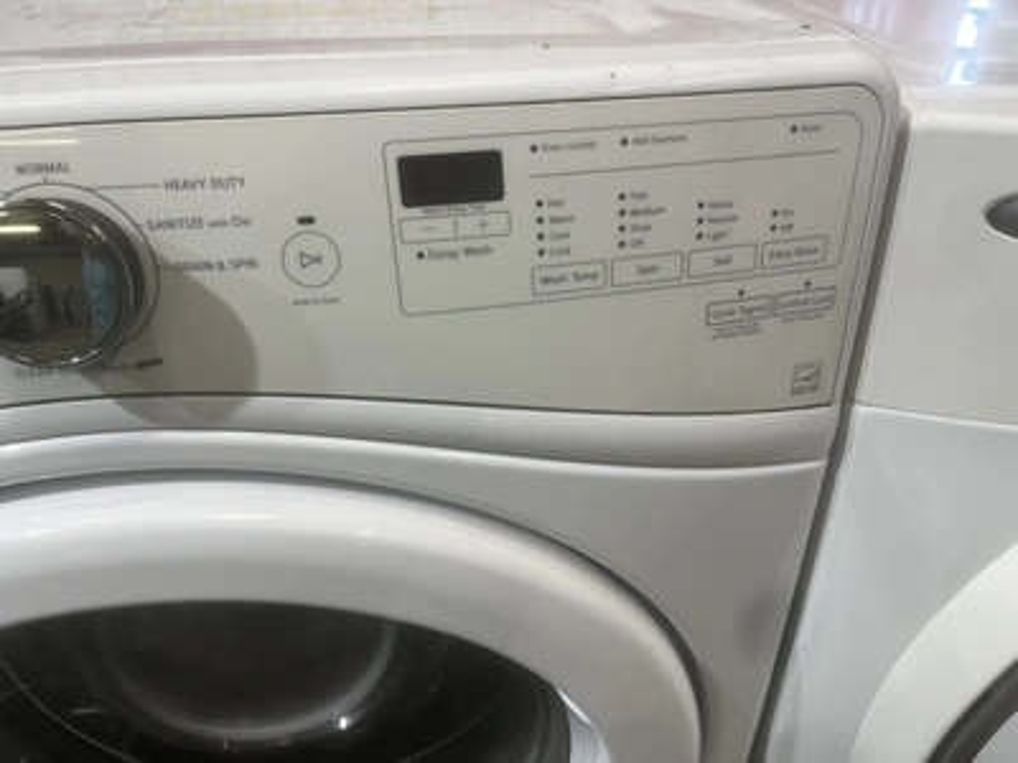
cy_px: 382
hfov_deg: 67.3
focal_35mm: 26
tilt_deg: -35.0
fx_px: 765
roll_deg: +4.3
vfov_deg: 53.1
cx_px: 509
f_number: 1.6
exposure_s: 1/120
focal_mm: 5.1
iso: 100
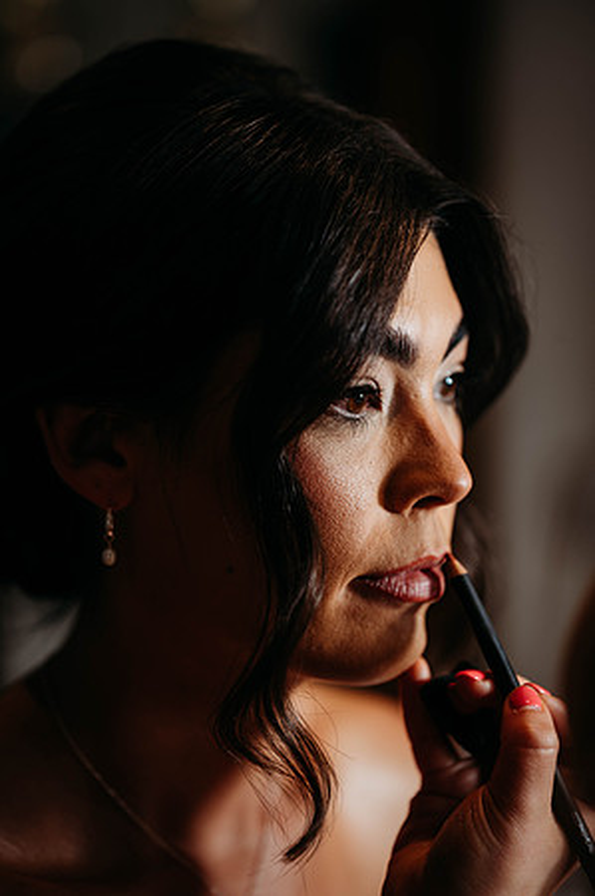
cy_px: 448
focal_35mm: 85
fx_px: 2112
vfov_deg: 23.9
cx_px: 298
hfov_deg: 16.0
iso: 180
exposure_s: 1/200
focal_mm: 85
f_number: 1.8
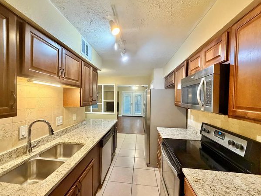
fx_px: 113
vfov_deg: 81.7
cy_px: 101
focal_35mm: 15
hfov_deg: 98.1
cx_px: 125
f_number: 2.2
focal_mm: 2.22
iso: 500
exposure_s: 1/60
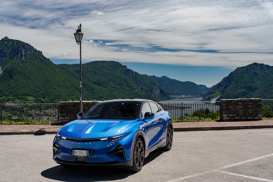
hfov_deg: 45.4
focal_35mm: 43
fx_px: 326
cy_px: 91
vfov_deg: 31.2
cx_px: 136
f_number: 5.6
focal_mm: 43
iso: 400
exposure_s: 1/800
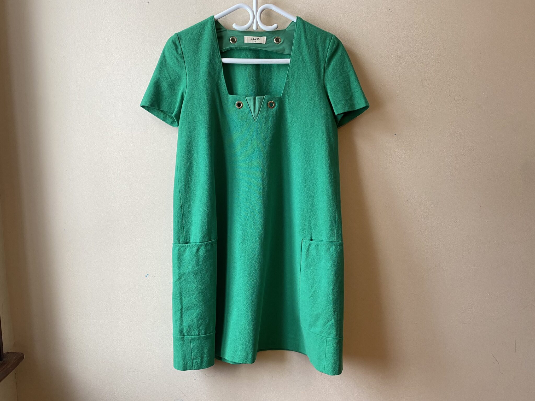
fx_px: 402
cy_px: 200
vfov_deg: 53.1
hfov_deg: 67.3
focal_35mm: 26
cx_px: 268
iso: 125
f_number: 1.8
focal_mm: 4.25
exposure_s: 1/97
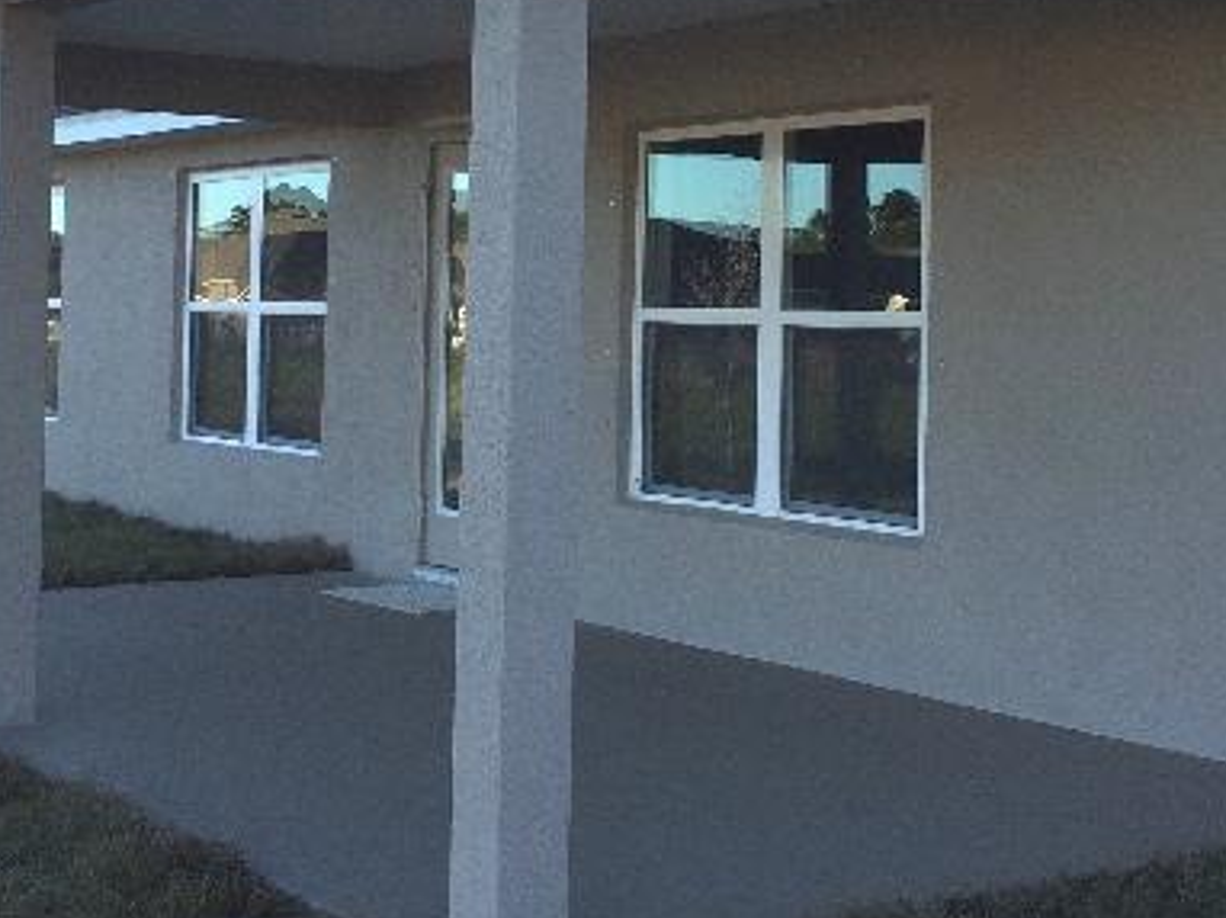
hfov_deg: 31.2
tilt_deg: +2.7
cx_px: 610
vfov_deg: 23.5
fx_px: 2194
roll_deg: -2.6
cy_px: 266
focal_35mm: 62
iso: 32
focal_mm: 4.15
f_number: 2.2
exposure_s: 1/1068
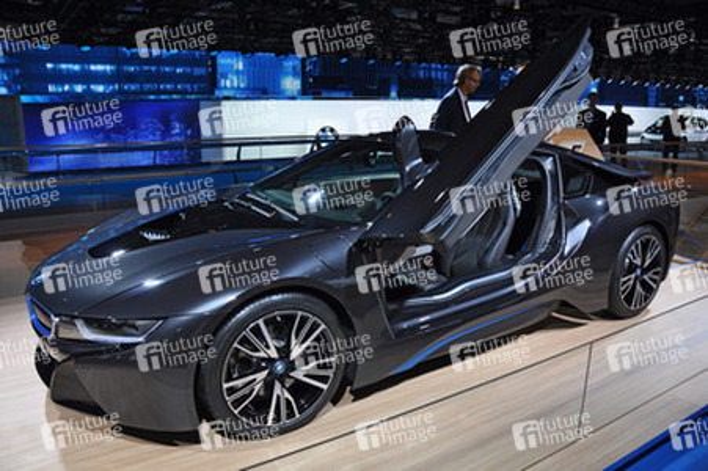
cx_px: 354
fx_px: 531
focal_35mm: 27
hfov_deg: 67.4
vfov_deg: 47.9
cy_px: 236
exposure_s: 1/125
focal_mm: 18
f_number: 5.6
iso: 400
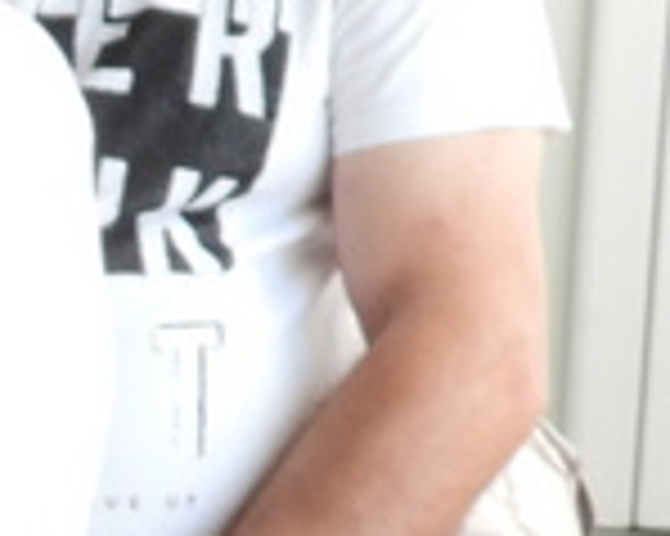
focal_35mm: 473
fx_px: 9373
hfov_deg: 3.9
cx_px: -1880
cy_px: 1198
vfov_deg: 3.2
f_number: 3.5
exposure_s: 1/80
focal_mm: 10.7
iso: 100
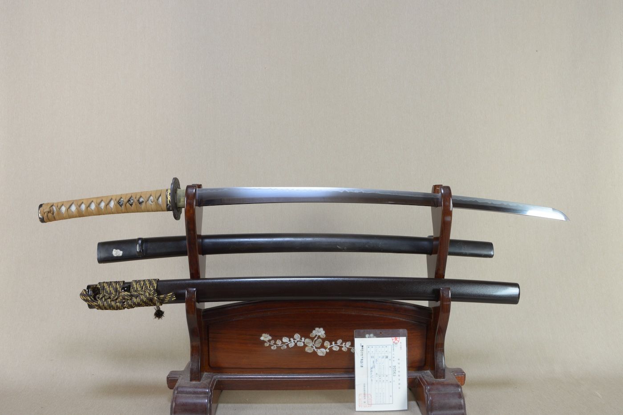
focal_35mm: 30
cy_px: 208
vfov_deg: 43.5
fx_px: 519
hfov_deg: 62.0
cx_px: 312
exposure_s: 1/1.6
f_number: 11
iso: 400
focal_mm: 20
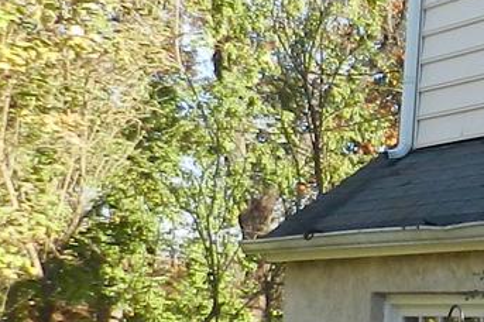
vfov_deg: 9.6
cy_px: 244
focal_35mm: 143
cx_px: 936
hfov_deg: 12.7
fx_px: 1921
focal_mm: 4
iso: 160
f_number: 3.4
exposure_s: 1/400
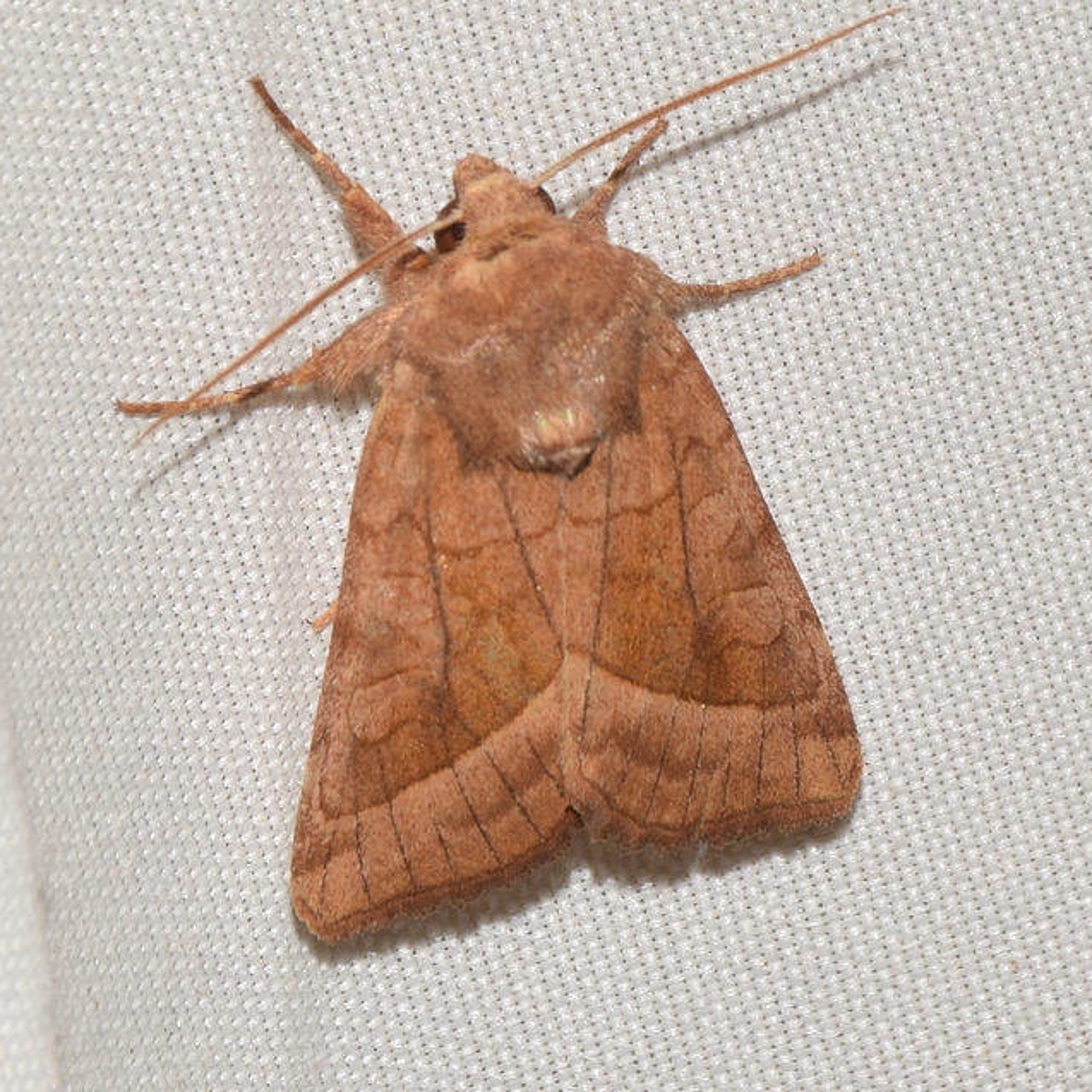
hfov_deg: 6.5
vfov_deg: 6.5
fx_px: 9601
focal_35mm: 269
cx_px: 588
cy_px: 547
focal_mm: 140
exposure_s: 1/160
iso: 100
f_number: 13
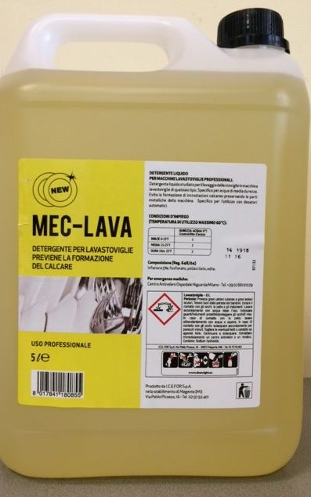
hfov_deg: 40.6
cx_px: 150
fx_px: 420
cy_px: 250
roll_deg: +1.2
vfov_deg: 61.2
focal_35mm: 31
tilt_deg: -5.5
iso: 50
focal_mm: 4.15
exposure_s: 1/33
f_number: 2.2
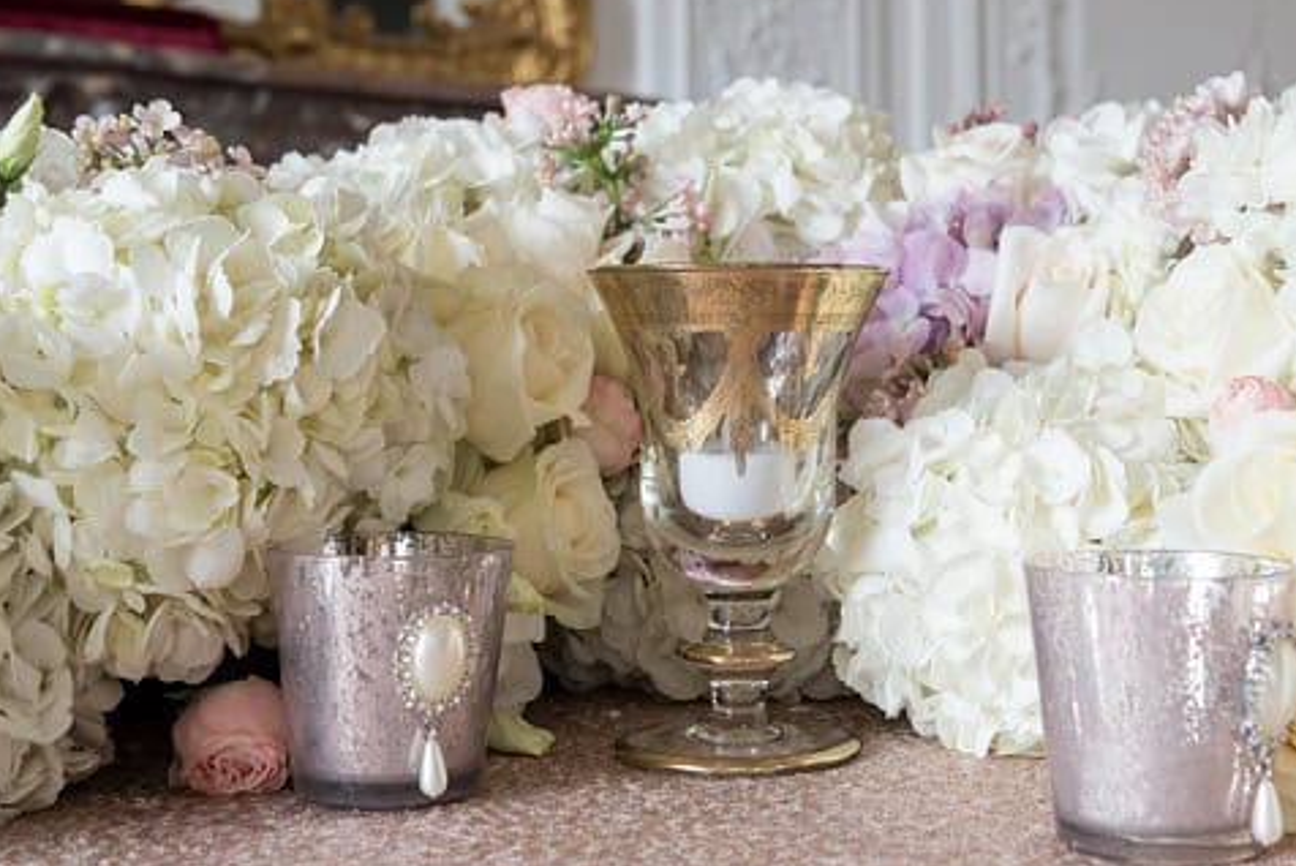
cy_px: 317
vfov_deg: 24.6
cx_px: 750
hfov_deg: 36.1
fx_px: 1981
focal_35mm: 55
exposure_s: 1/100
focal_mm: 40
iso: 400
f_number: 6.3
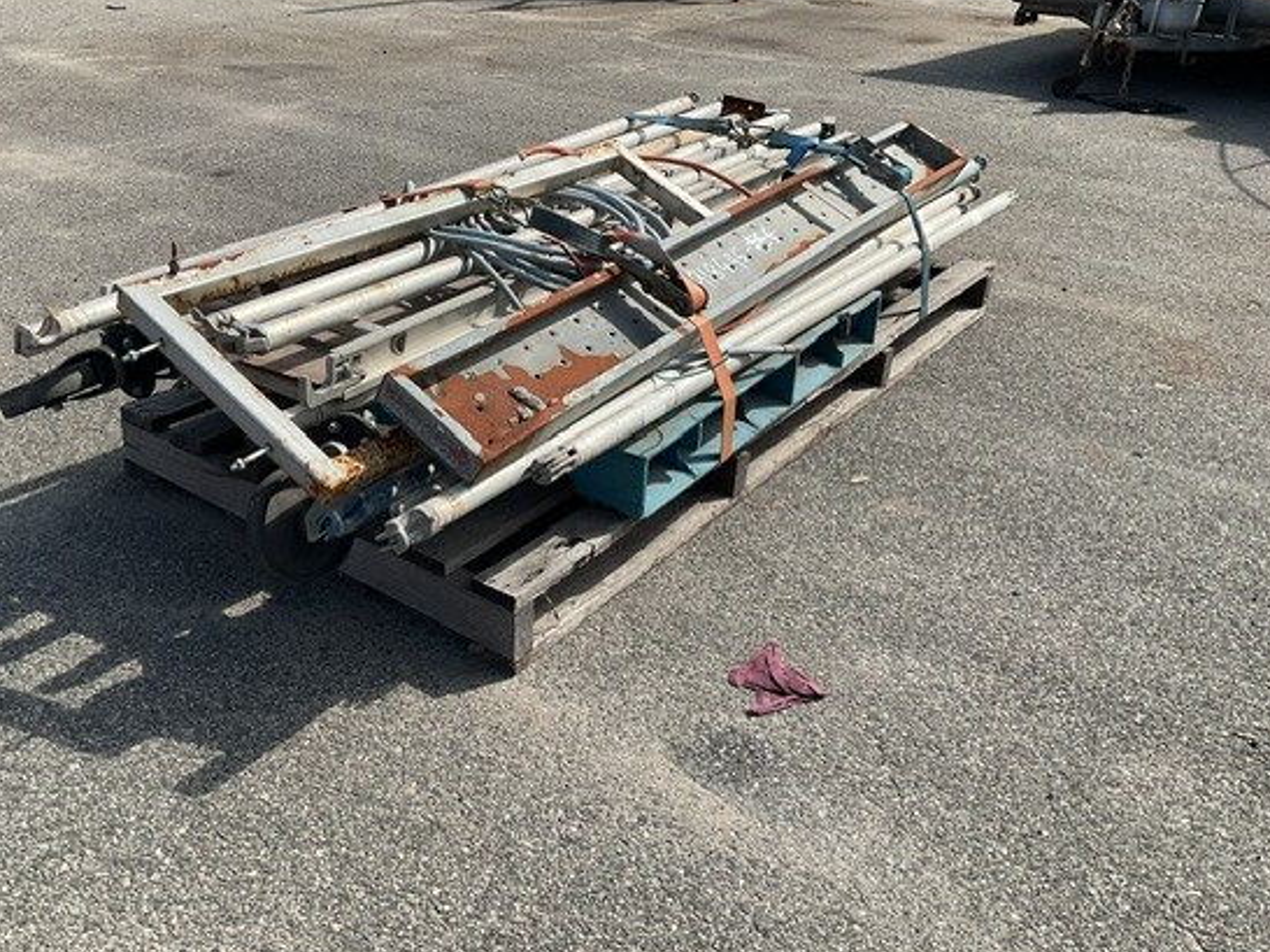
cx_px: 556
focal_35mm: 34
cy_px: 435
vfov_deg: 41.7
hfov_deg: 53.8
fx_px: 1247
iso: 16
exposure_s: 1/1984
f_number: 1.8
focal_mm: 3
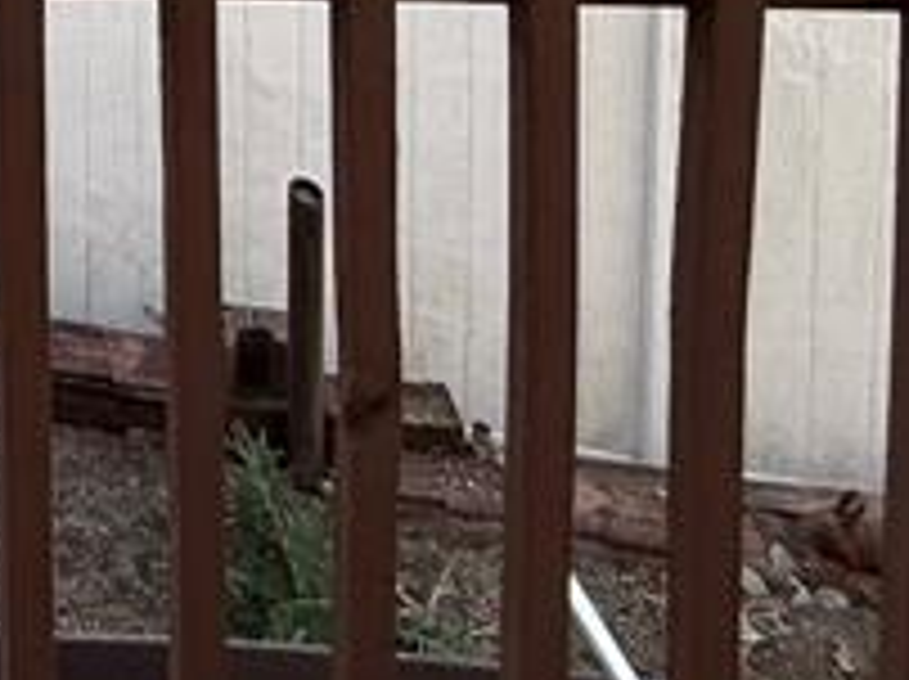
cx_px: -648
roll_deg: +3.2
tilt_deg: -6.5
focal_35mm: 71
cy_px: -842
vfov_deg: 14.9
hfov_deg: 20.7
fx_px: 1862
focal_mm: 2.22
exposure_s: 1/198
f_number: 2.2
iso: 64
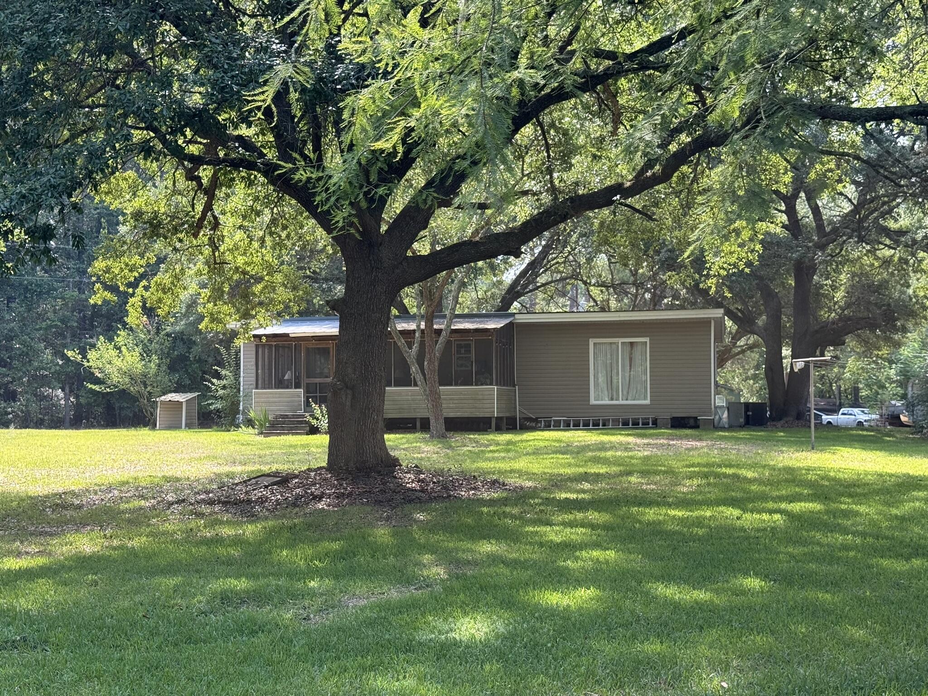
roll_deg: +0.7
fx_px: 1287
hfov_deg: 39.7
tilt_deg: +3.2
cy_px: 348
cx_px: 464
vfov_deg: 30.3
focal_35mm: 48
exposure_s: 1/363
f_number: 1.78
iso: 64
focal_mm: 6.76
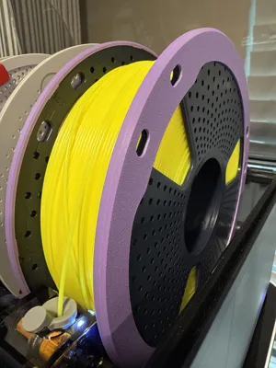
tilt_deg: -18.1
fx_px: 266
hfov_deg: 54.9
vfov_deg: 69.4
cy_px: 184
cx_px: 138
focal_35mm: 25
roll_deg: -0.1
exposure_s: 1/60
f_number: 2.2
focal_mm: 2.22
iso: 320
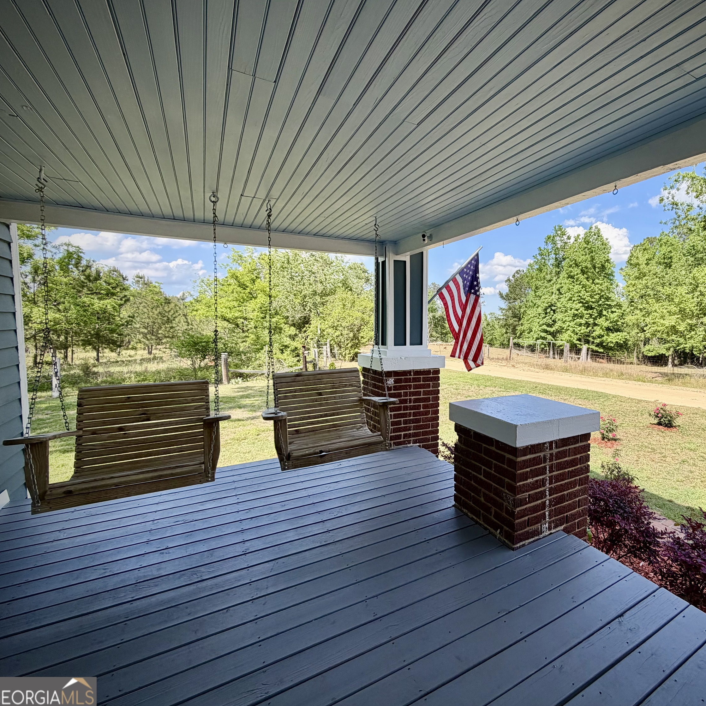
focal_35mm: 17
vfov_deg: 84.0
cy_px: 350
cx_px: 473
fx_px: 392
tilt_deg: -3.8
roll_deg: -0.7
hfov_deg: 81.1
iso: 40
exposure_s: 1/607
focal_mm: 2.22
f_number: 2.2
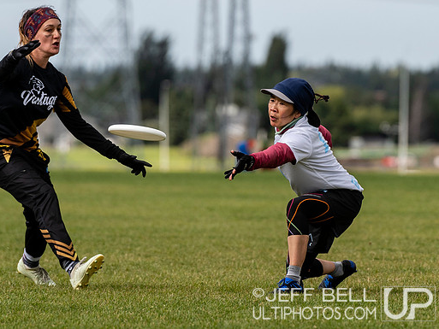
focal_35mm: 593
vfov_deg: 2.5
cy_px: 145
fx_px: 7522
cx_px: 316
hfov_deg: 3.3
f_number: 4
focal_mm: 200
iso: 140
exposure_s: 1/1250
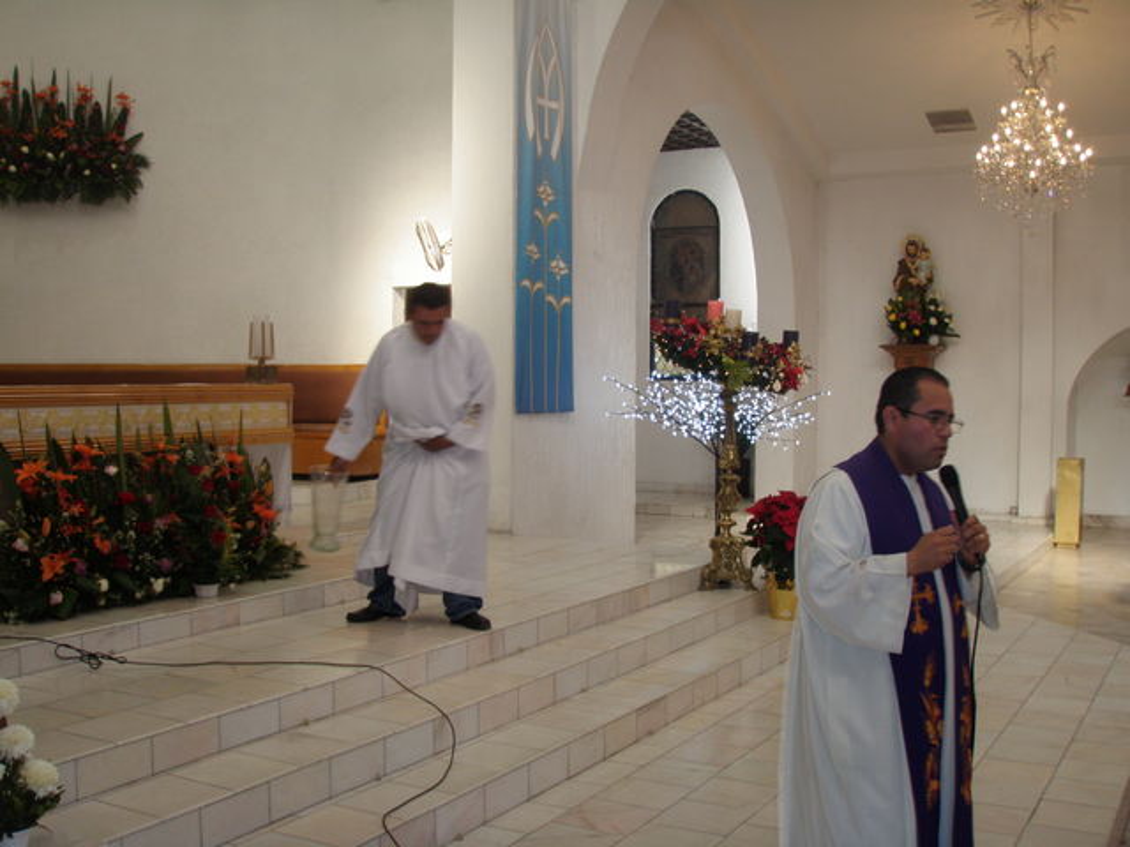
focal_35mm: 38
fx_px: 1240
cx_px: 565
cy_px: 424
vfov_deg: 37.7
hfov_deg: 49.0
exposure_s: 1/30
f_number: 3.5
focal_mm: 6.7
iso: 100
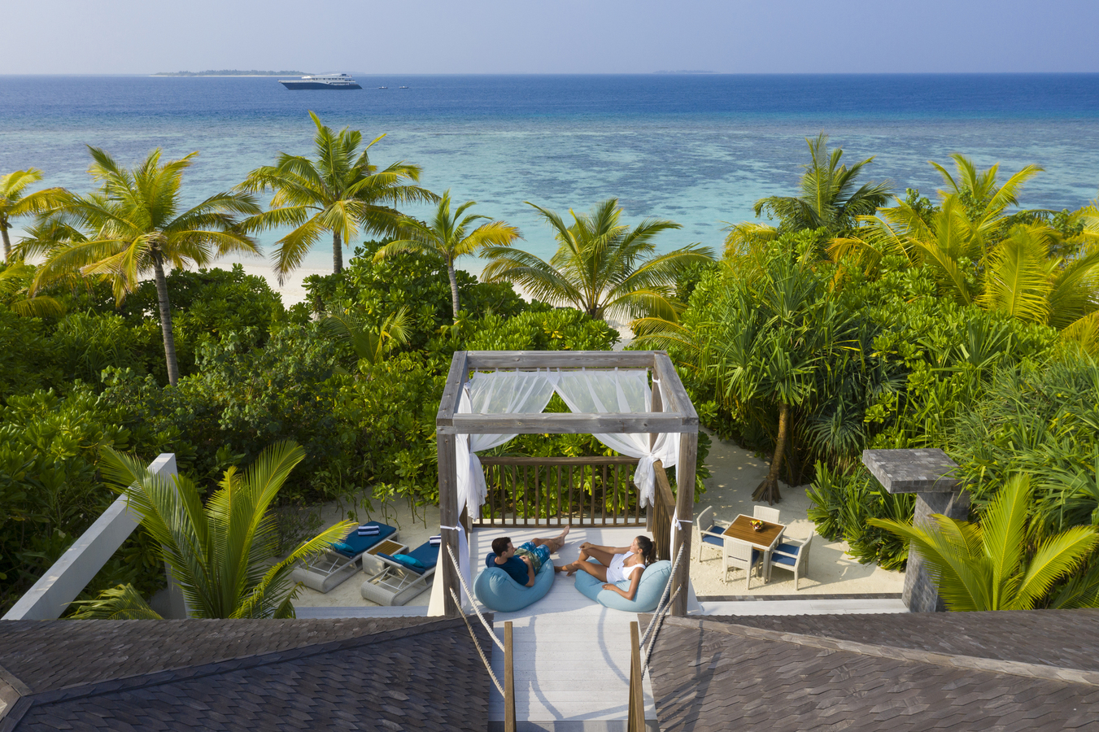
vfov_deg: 46.4
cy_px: 366
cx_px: 550
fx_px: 855
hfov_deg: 65.5
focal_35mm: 28
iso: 100
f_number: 6.3
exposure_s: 1/400
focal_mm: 10.26
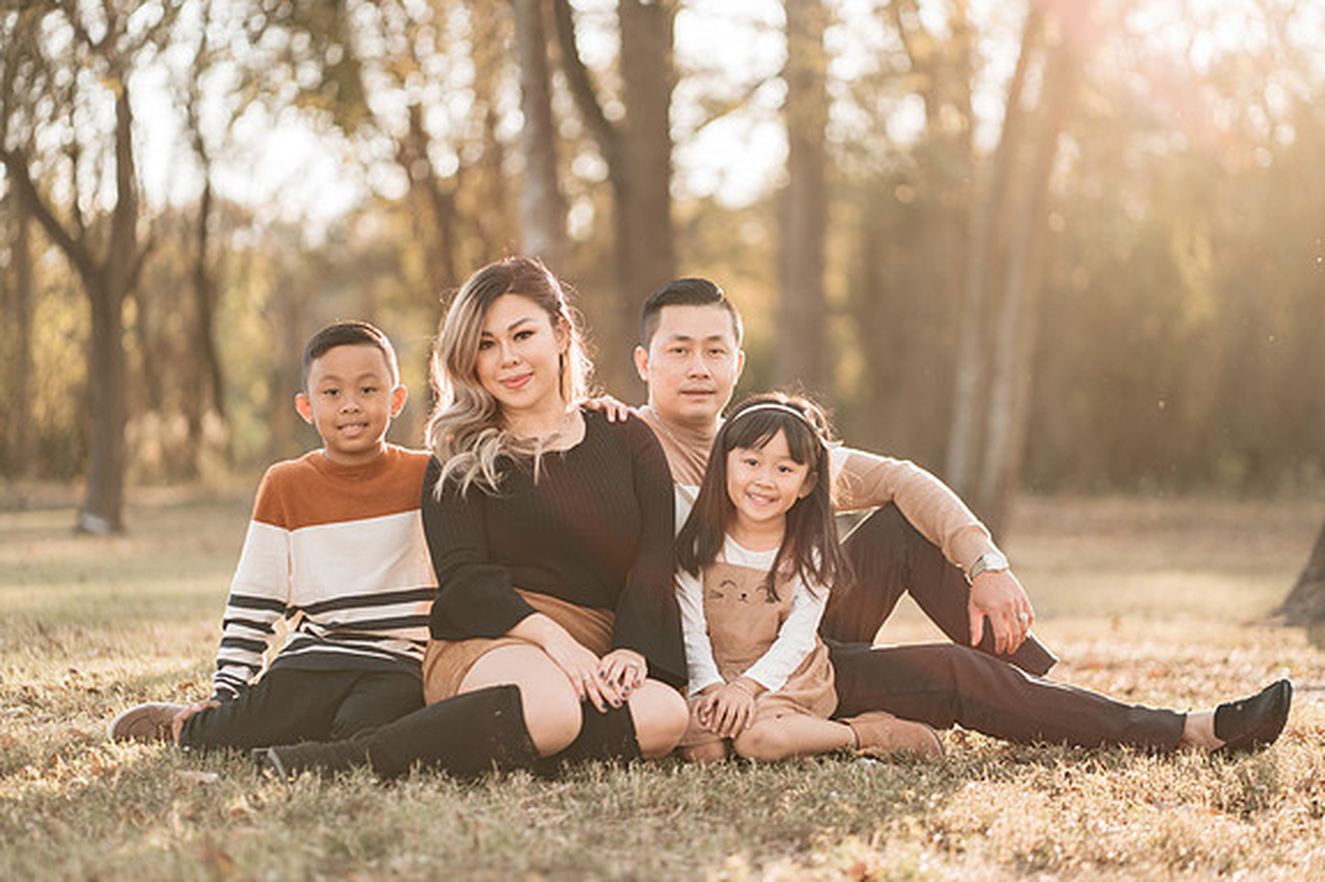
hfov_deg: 22.9
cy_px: 432
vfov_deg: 15.3
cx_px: 688
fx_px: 3275
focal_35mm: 89
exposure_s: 1/500
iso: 125
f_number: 1.8
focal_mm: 85
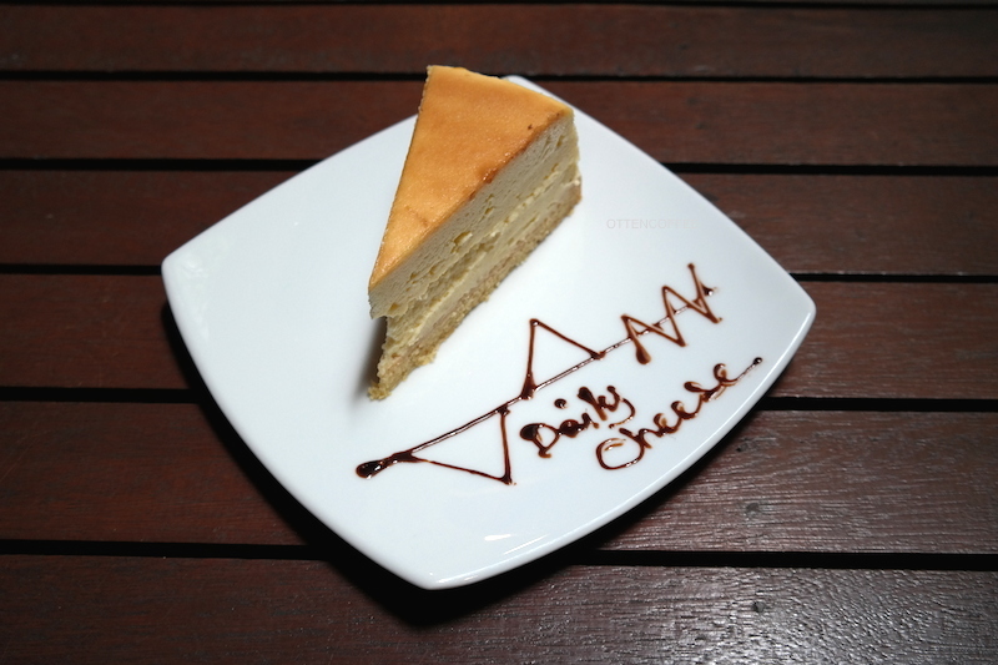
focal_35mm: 41
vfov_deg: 32.6
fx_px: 1136
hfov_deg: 47.4
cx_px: 499
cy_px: 332
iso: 400
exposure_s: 1/50
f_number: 4
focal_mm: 27
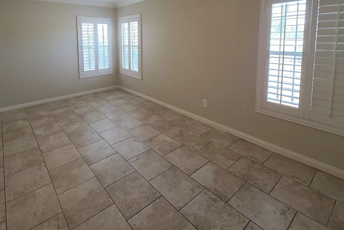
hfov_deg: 88.5
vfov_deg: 63.7
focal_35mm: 18
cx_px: 132
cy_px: 59
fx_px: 172
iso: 200
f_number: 1.9
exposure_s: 1/120
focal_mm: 2.2
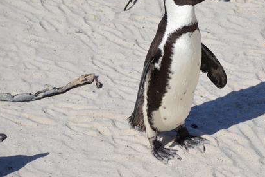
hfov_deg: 5.1
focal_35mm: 407
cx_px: 176
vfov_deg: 3.4
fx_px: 2993
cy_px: 57
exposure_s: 1/800
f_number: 7.1
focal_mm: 175
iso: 100
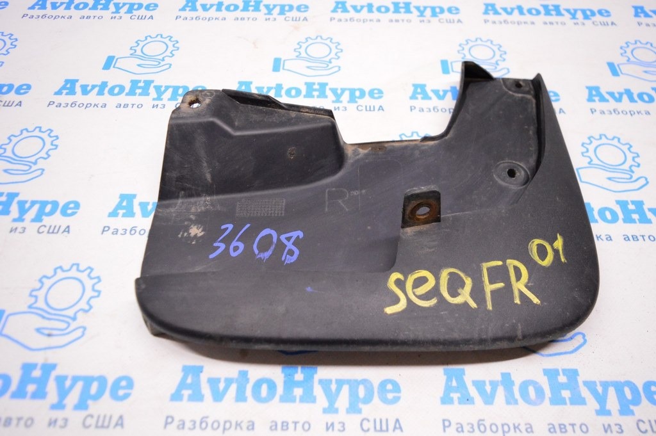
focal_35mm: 27
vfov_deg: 47.9
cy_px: 218
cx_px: 328
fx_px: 492
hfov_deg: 67.4
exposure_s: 1/320
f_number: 3.5
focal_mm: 18
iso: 3200
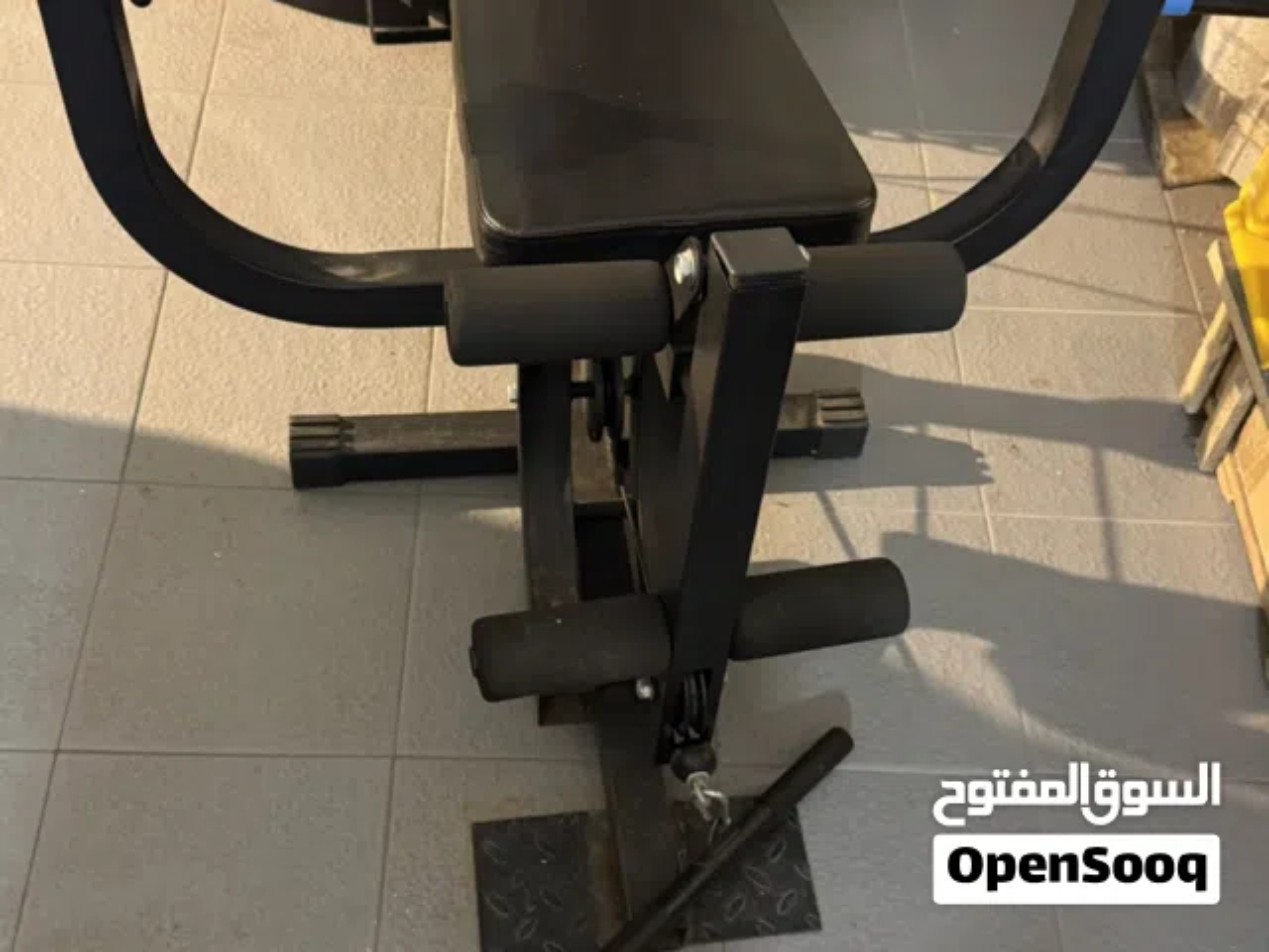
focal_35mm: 24
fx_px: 880
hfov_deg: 71.6
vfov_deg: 56.8
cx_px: 634
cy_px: 476
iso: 800
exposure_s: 1/25
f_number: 1.78
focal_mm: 6.76
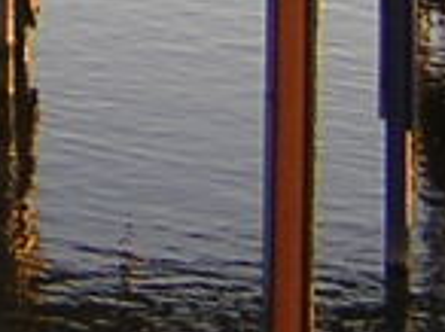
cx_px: -497
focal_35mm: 253
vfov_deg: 5.6
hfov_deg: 7.5
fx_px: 3247
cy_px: -570
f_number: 2.6
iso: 100
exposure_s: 1/444
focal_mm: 4.7
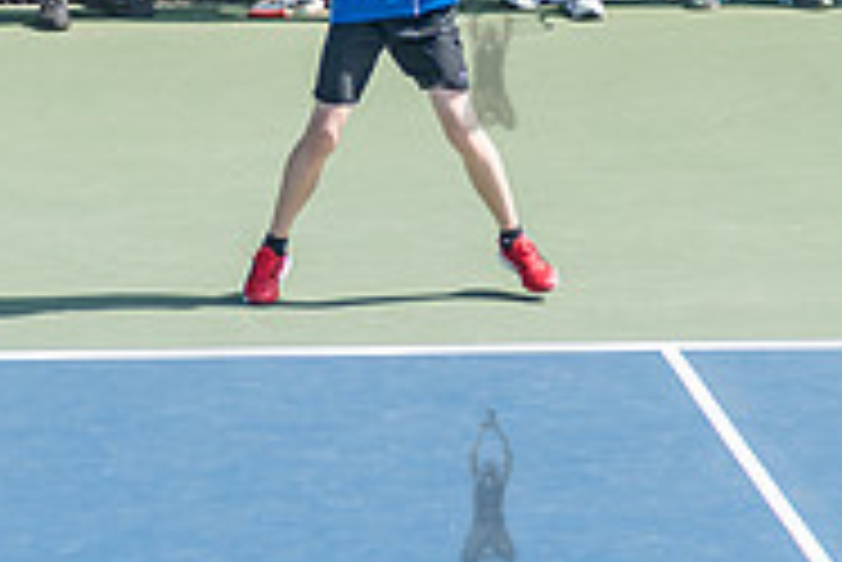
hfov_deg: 4.2
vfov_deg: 2.8
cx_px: 486
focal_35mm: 487
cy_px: 52
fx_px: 11399
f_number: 3.5
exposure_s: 1/1600
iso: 200
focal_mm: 155
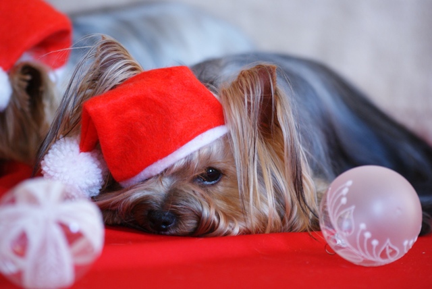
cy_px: 144
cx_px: 216
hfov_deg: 10.2
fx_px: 2432
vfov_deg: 6.8
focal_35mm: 202
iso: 400
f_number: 4.5
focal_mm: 135
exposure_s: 1/40
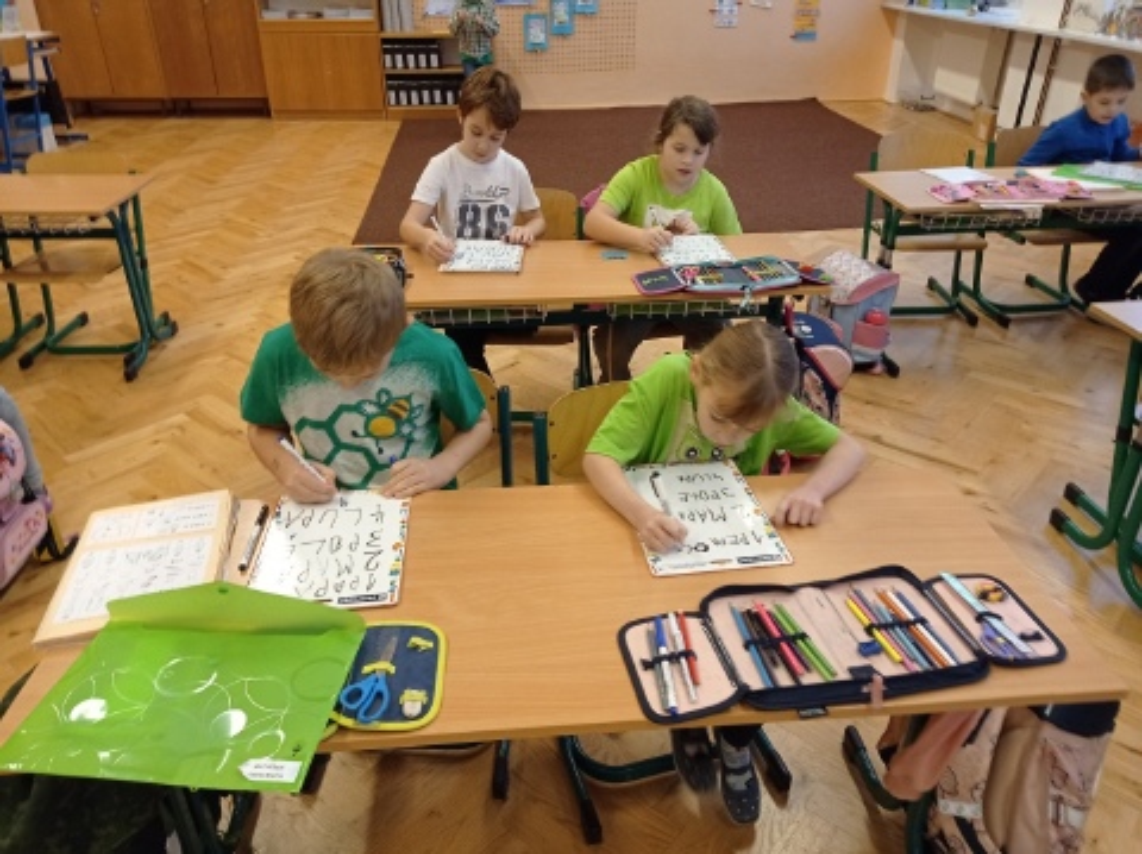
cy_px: 427
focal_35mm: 28
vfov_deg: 49.7
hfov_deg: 63.5
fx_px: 923
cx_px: 571
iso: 127
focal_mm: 4.74
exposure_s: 1/50
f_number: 1.79
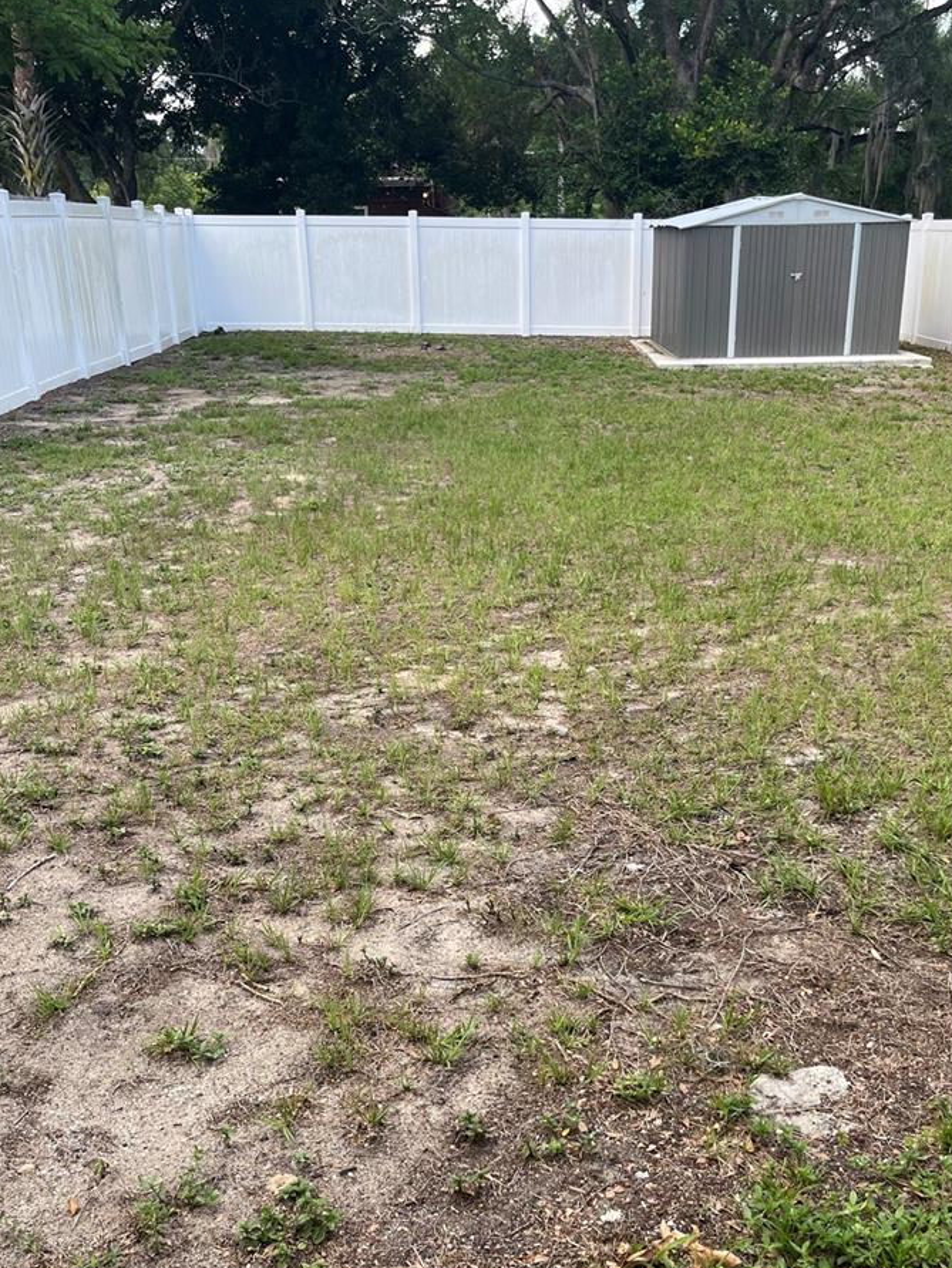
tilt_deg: -22.6
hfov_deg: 40.6
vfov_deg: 52.2
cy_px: 777
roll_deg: +1.2
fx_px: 1282
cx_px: 538
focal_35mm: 35
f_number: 1.6
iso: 50
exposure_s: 1/515
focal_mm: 5.1
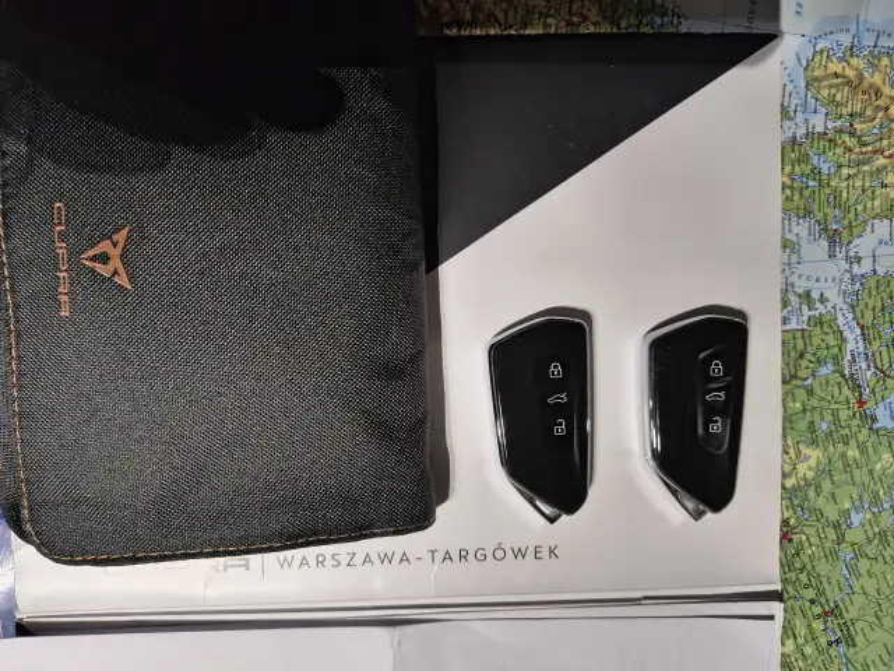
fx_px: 620
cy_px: 336
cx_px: 447
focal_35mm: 24
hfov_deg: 71.6
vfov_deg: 56.8
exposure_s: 1/100
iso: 705
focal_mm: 5.56
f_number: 1.8
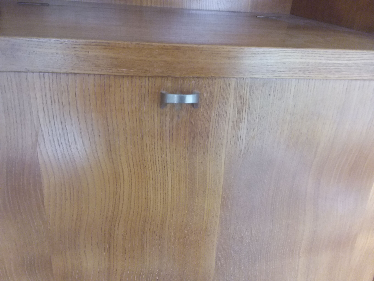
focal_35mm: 27
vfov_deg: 51.4
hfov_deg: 65.3
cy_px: 140
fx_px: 292
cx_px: 187
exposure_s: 1/33
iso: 64
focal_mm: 2.91
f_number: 1.9
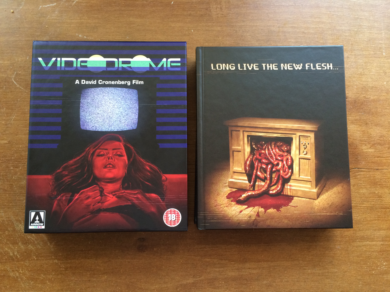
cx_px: 195
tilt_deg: -84.6
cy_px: 146
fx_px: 327
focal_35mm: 29
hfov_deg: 61.7
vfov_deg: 48.2
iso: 125
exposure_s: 1/30
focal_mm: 4.15
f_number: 2.2
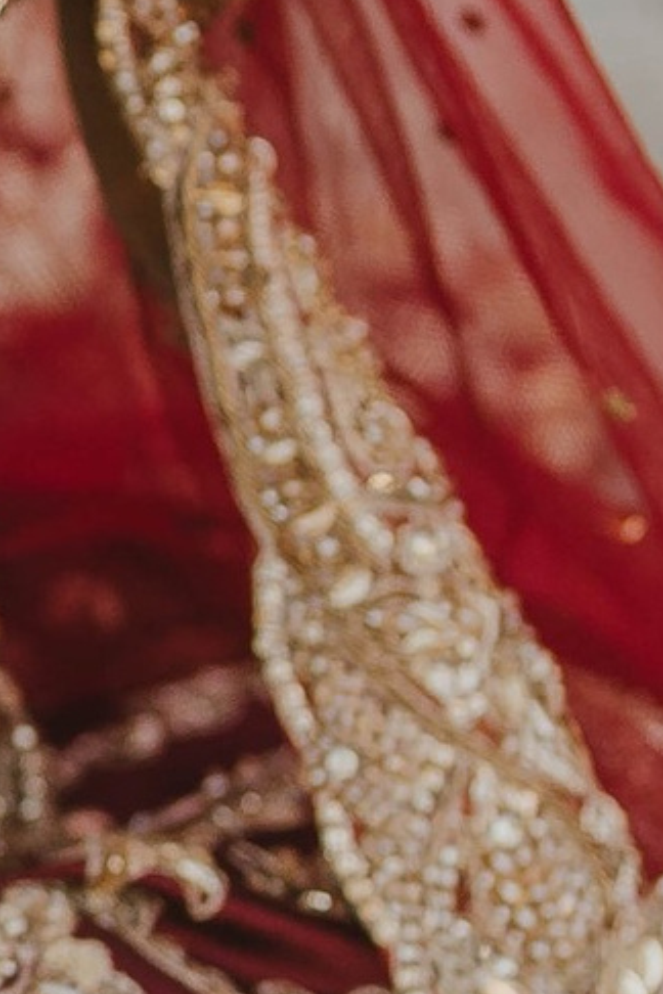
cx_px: -872
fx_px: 10911
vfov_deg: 5.2
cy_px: 450
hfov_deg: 3.4
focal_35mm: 395
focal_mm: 50
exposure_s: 1/2500
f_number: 1.8
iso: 500
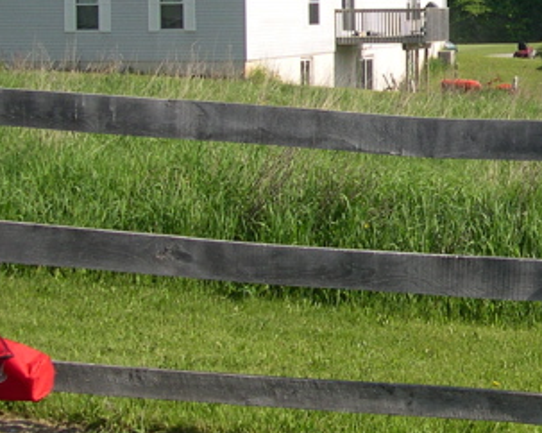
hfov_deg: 18.5
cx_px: 655
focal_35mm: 98
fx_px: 1571
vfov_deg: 15.5
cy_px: 20
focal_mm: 8
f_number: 7.6
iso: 100
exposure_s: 1/192
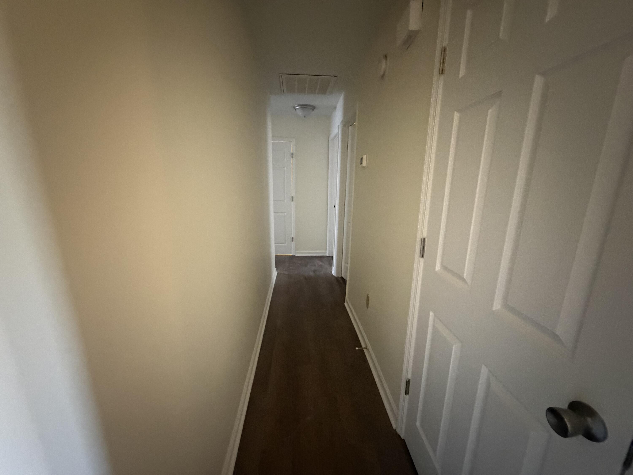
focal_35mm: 14
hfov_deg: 102.1
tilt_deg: -12.2
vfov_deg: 85.7
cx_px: 316
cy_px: 238
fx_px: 256
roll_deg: +1.0
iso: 1250
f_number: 2.2
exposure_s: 1/48
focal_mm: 2.22
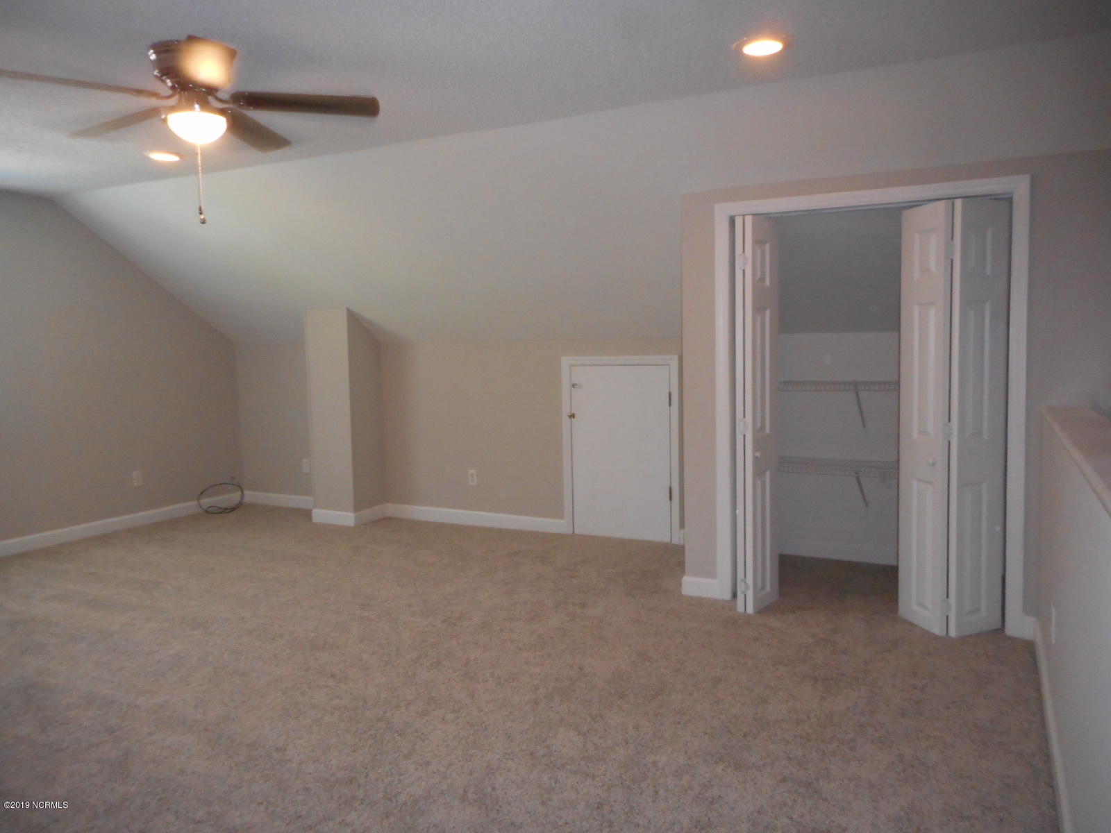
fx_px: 802
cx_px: 556
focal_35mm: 25
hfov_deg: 69.4
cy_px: 416
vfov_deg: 54.9
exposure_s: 1/25
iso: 400
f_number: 3.7
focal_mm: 4.5
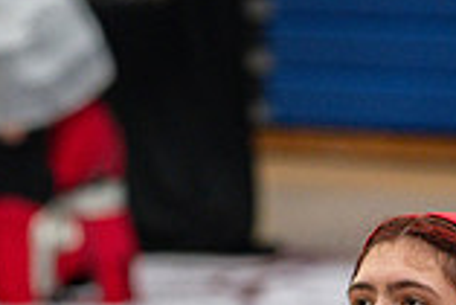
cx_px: 200
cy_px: 545
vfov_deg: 2.4
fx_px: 7239
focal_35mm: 571
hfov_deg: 3.6
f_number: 4
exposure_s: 1/500
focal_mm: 155
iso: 5000
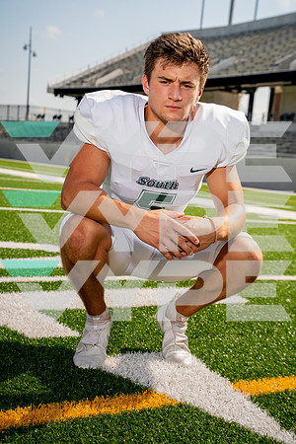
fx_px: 715
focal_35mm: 58
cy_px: 222
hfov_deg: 23.4
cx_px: 148
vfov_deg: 34.5
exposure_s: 1/250
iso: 100
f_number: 5.6
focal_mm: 58
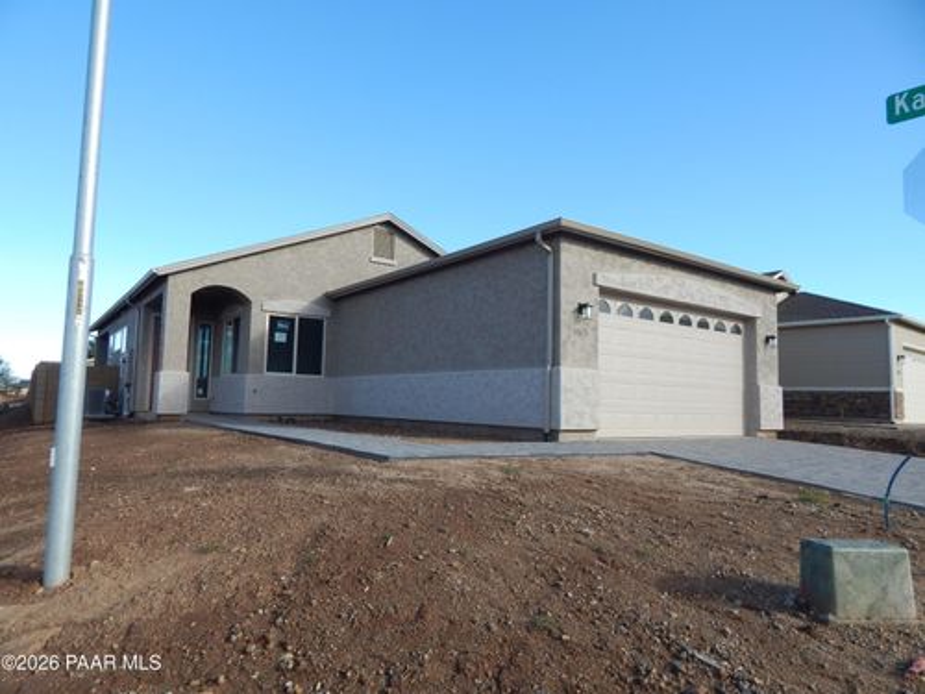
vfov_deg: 61.1
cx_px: 462
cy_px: 347
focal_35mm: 22
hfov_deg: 76.4
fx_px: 588
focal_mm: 4
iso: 125
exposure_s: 1/800
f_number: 3
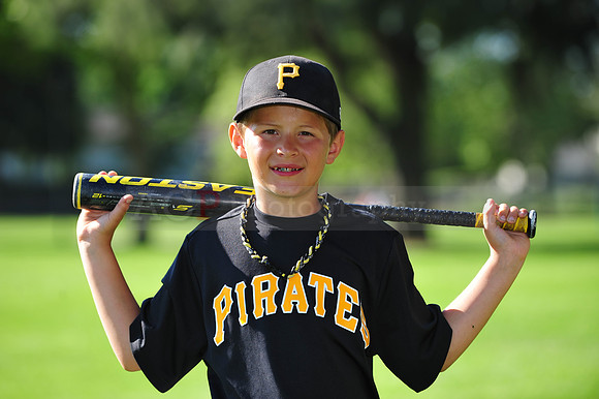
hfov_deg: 11.8
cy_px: 200
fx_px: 2910
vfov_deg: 7.8
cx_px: 300
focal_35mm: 175
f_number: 5
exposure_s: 1/500
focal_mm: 175
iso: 200
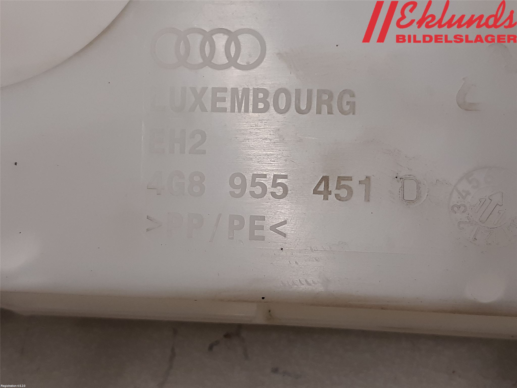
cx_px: 258
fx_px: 388
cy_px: 194
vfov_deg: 53.1
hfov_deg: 67.3
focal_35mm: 26
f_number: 1.7
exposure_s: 1/50
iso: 64
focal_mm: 3.93
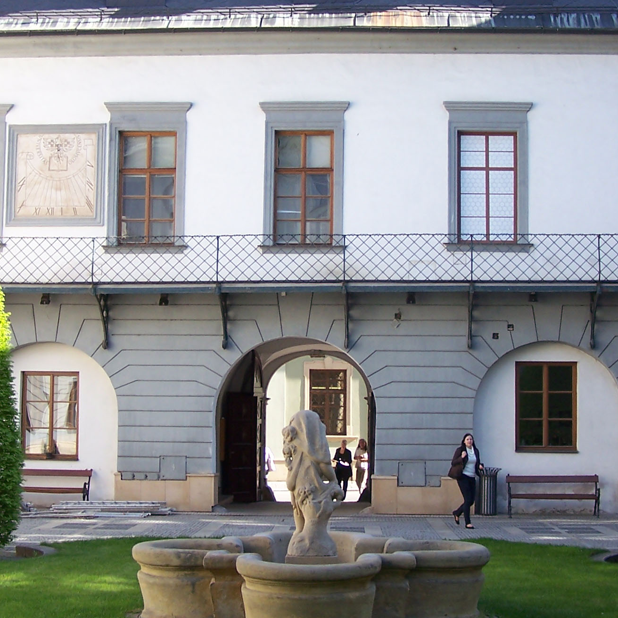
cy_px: 299
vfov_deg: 26.1
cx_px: 321
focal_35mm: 66
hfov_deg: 26.1
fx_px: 1333
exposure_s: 1/250
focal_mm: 6.3
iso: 80
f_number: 2.8
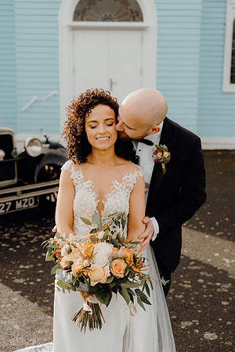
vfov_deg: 37.5
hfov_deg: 25.5
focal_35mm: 53
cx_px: 118
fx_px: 519
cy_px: 176
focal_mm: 53
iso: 125
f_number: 3.5
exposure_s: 1/500
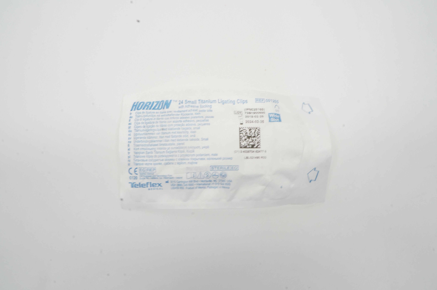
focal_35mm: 30
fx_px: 364
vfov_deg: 43.5
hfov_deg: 62.0
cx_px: 218
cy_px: 145
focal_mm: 20
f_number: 22
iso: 800
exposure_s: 1/6
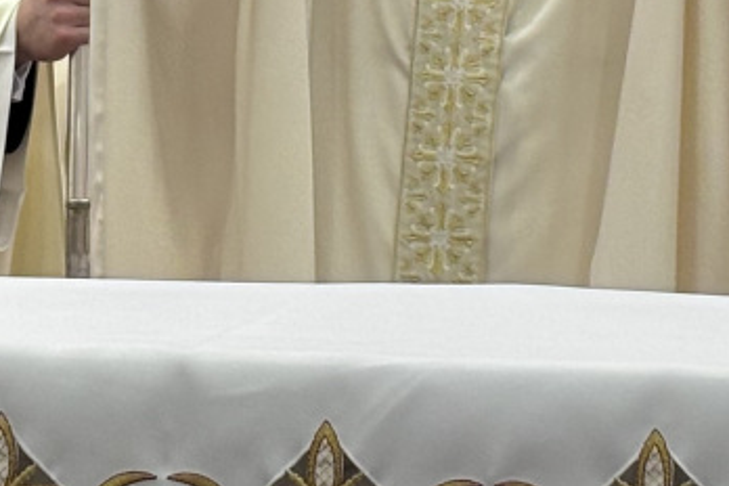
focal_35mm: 249
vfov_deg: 5.5
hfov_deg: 8.3
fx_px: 5042
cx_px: 461
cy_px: -297
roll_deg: -1.7
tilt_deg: +4.0
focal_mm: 5.96
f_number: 1.6
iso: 64
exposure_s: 1/50
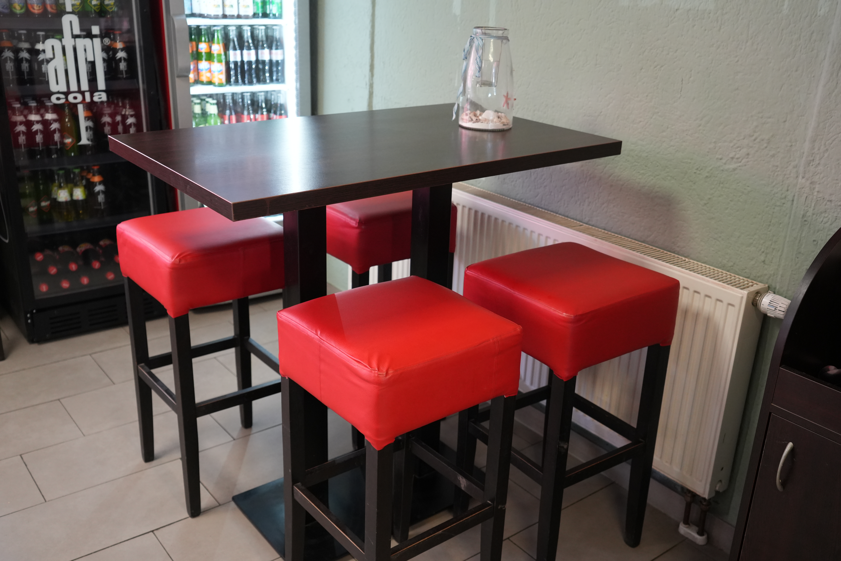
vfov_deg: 38.9
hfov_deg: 55.8
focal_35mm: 34
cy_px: 280
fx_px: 794
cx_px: 420
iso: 2500
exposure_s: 1/160
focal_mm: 34
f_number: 4
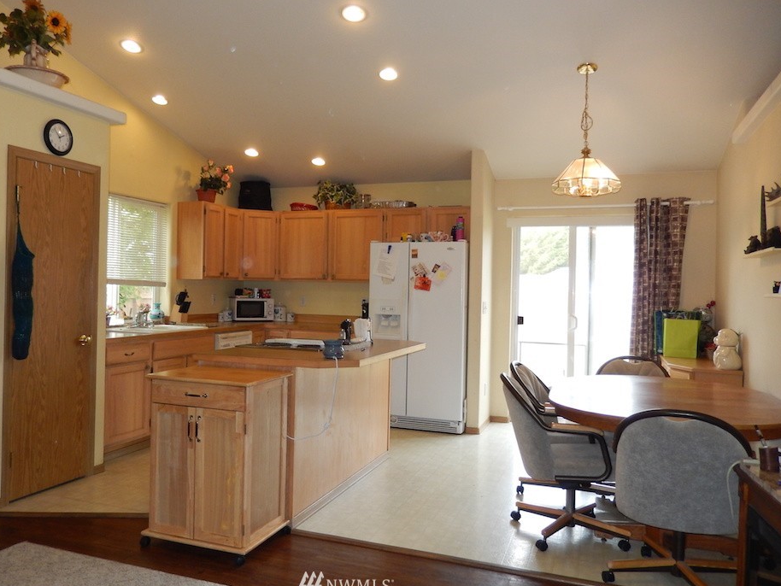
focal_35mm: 28
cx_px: 346
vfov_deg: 49.8
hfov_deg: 63.2
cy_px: 286
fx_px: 632
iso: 180
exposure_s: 1/60
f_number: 3.4
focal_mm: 4.5
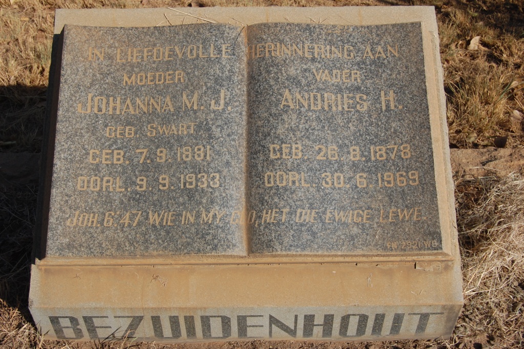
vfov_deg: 34.2
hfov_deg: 49.6
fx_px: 567
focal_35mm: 39
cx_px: 262
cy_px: 174
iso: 200
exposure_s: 1/320
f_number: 9
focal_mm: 26
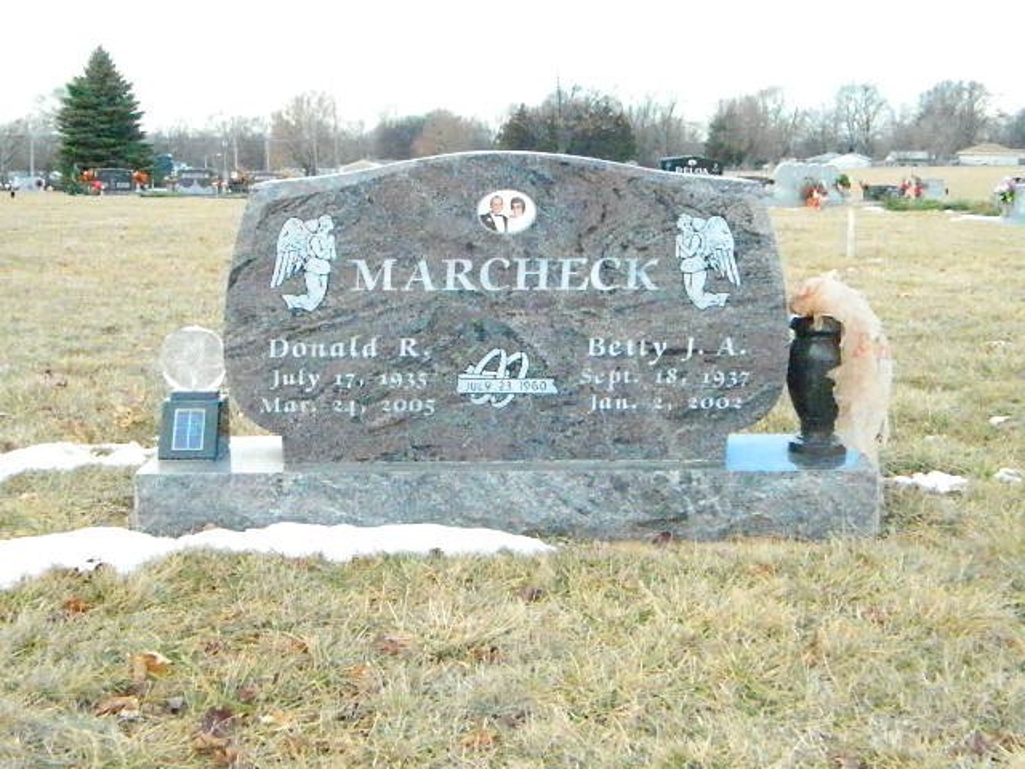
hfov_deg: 40.4
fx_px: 1392
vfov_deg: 30.9
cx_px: 512
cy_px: 384
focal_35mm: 47
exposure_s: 1/1000
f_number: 10.2
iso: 6400
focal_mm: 8.4
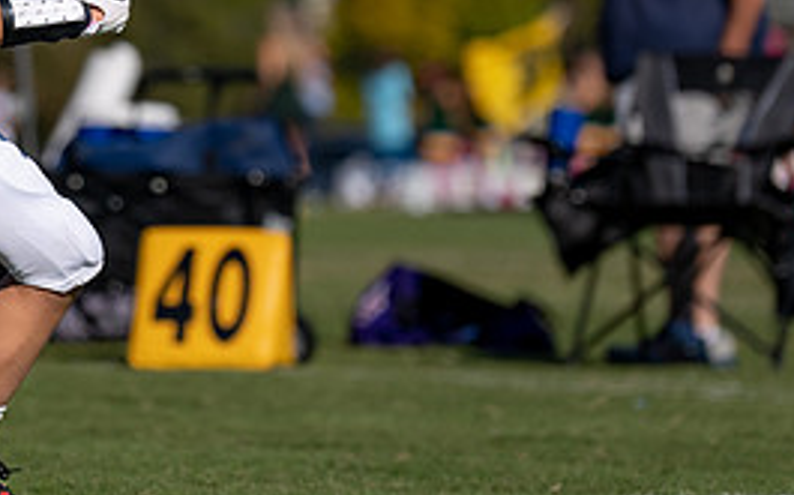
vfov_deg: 2.8
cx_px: -27
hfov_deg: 4.5
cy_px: -98
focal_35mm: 466
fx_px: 10073
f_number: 2.8
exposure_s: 1/4000
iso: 100
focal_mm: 150
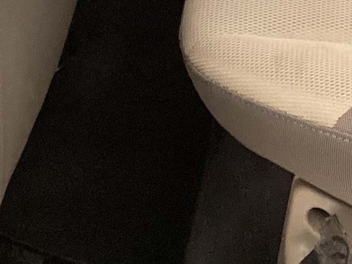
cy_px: -352
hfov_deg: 12.6
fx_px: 1525
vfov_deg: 9.0
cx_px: 500
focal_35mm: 150
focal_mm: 3.3
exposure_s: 1/60
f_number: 2.4
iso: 320
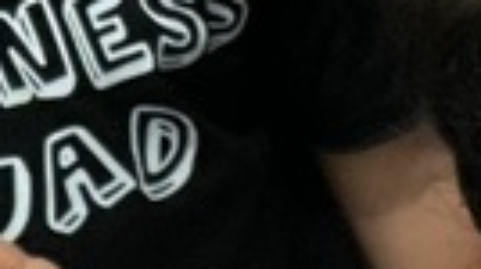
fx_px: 3185
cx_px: -79
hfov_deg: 8.6
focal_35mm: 250
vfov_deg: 4.8
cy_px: -50
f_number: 2.2
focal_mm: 2.71
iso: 400
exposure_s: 1/40
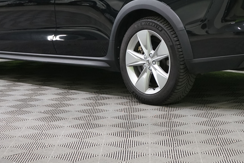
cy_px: 31
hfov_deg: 18.4
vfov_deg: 12.3
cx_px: 155
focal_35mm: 111
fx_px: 752
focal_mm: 54
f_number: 5.6
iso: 1600
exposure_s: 1/50
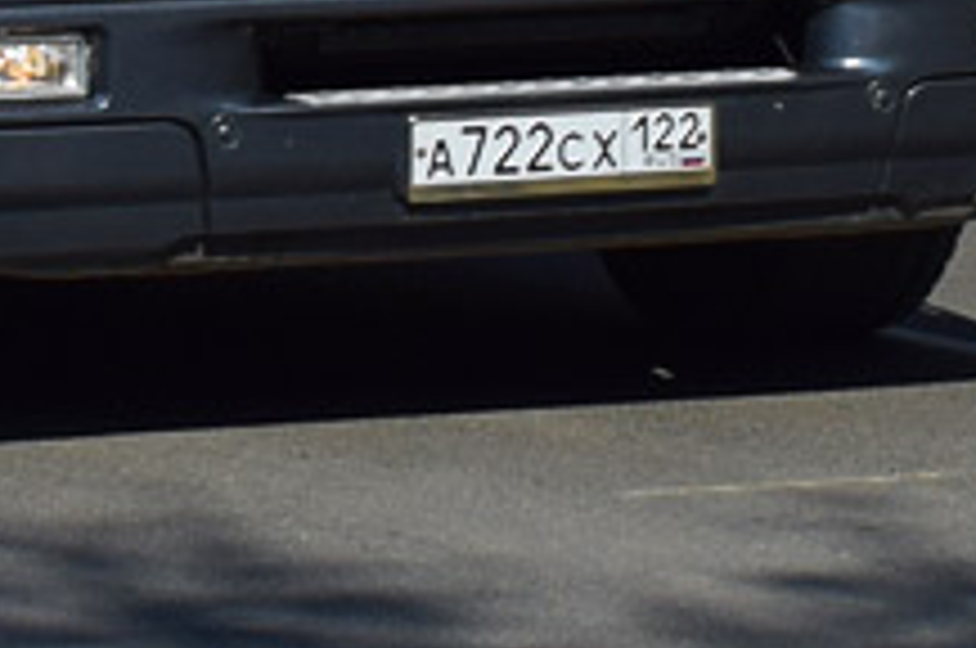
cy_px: -1076
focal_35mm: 291
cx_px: -112
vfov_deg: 4.6
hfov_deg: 7.1
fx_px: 7871
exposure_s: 1/800
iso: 100
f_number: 6.3
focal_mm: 35
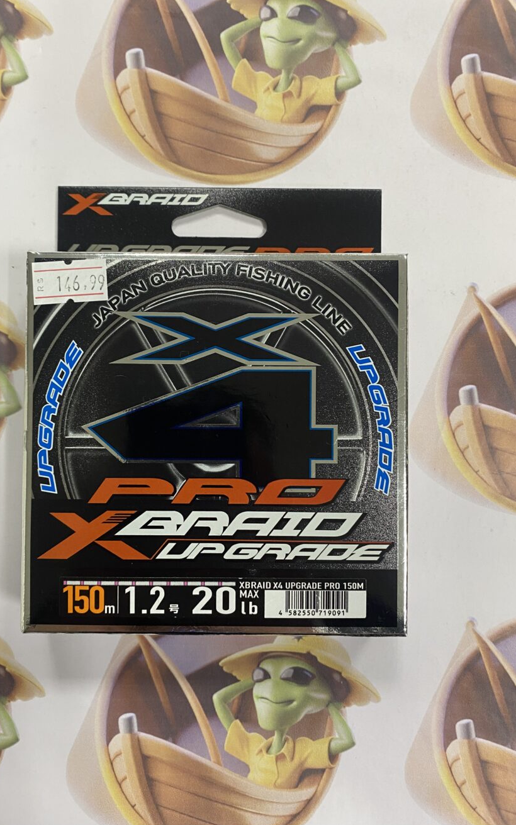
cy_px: 408
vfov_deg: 66.5
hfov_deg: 44.4
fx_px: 630
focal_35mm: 28
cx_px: 218
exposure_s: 1/60
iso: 125
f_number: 1.8
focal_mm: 4.25
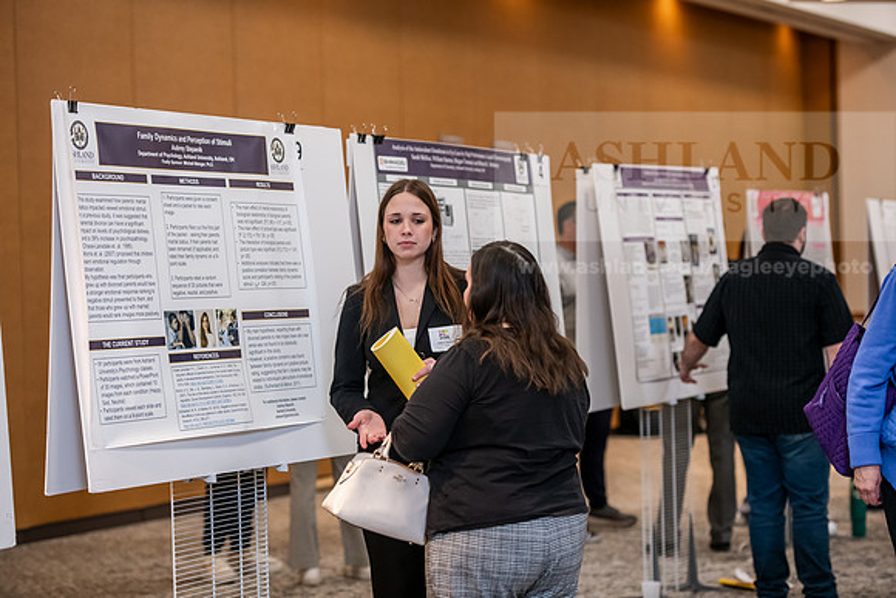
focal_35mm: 98
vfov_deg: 14.0
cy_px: 299
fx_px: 2440
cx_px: 448
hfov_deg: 20.8
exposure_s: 1/200
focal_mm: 98
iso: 1600
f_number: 3.2
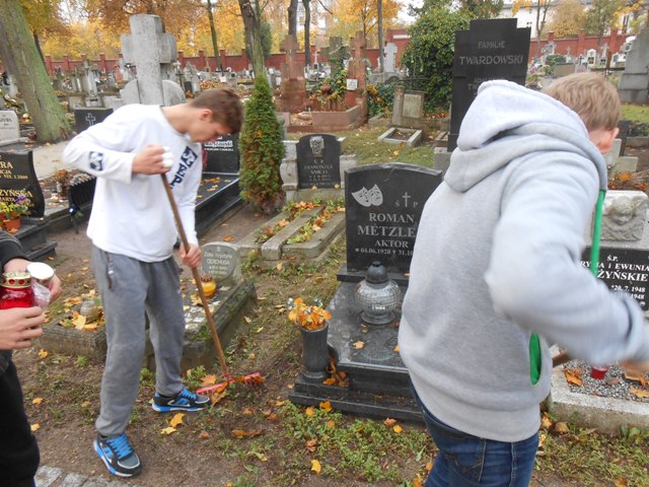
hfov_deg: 67.3
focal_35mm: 26
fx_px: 487
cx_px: 324
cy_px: 244
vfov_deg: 53.1
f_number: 3.5
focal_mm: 4.6
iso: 200
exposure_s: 1/30
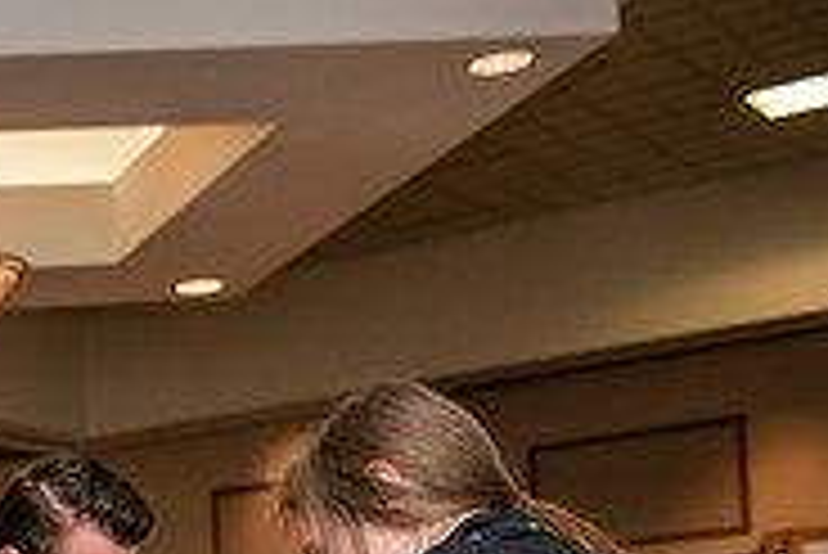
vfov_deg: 12.8
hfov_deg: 18.3
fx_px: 2325
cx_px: -351
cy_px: 863
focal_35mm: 101
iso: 1000
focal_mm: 32
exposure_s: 1/160
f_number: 3.5
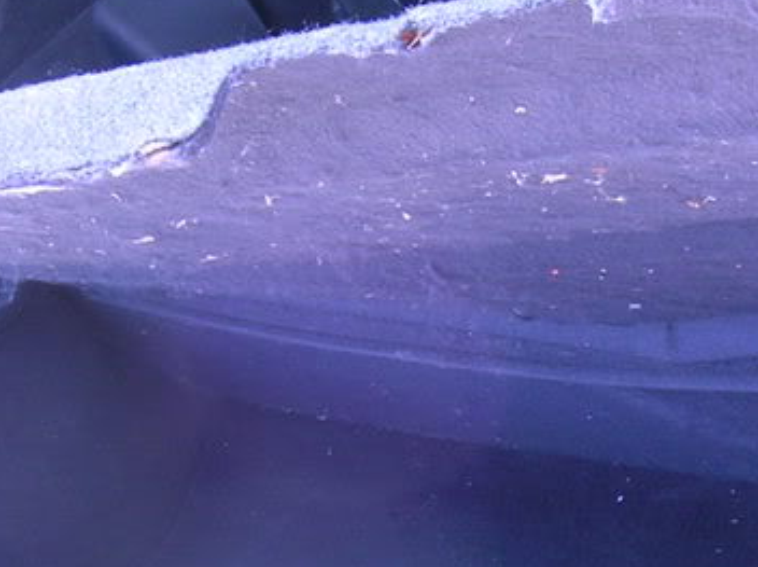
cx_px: 334
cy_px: 487
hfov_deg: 19.9
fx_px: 2165
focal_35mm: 99
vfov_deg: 14.8
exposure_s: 1/21.5
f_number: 4.9
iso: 50
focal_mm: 5.7
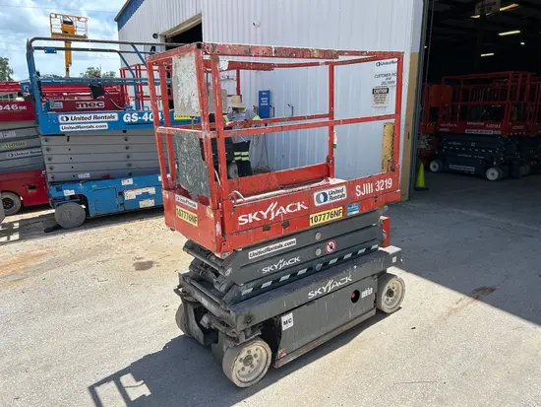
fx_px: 407
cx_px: 270
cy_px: 204
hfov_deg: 67.3
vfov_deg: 53.1
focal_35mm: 26
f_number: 1.5
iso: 50
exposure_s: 1/2841
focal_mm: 5.7
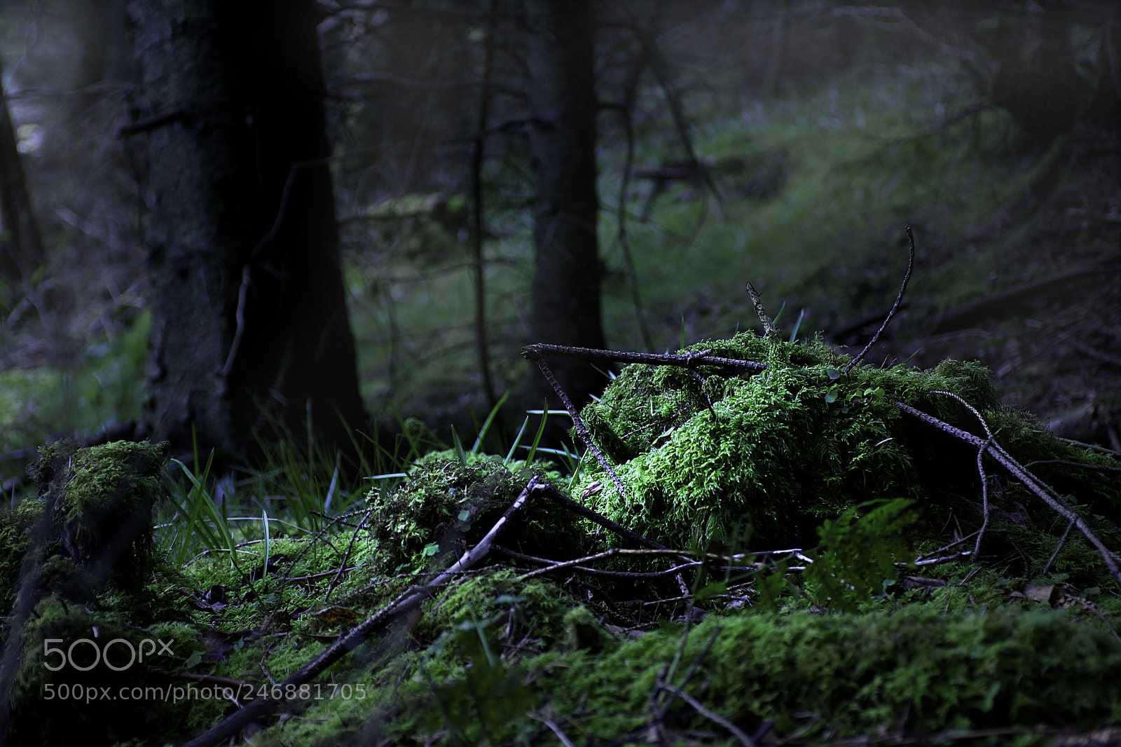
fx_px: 2428
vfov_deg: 17.5
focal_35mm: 78
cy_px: 374
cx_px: 560
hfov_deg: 26.0
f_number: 4.8
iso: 400
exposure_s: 1/80
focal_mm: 52
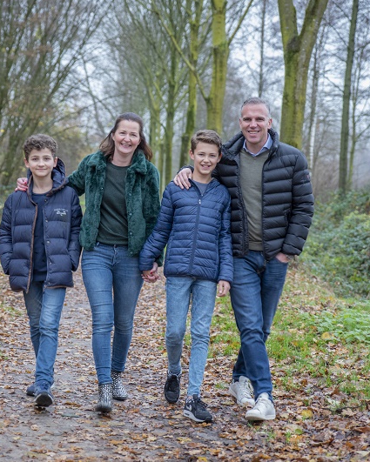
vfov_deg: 23.3
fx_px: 1122
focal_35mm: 82
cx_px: 131
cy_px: 231
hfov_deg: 18.7
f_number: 3.2
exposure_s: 1/60
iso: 800
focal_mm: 58
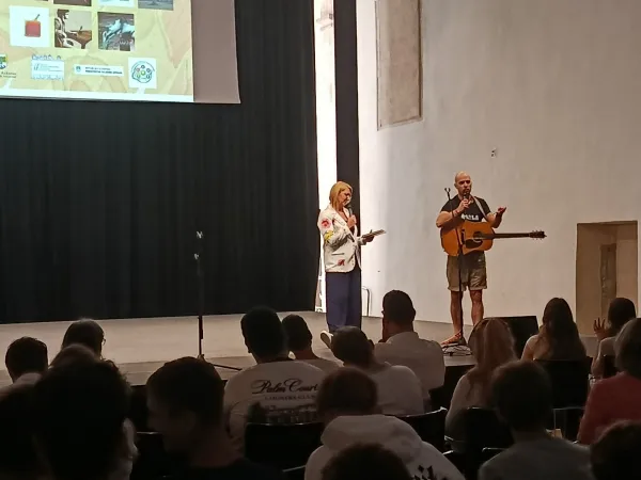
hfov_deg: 27.0
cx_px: 320
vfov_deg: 20.4
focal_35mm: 72
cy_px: 240
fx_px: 1333
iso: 994
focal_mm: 5.24
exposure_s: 1/50
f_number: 1.7
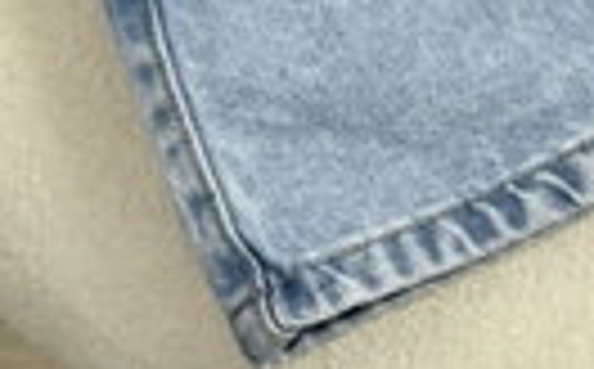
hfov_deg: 9.9
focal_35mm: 206
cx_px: 882
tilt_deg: -66.6
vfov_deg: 5.9
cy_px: -713
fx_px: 3329
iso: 80
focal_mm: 6.76
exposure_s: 1/100
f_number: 1.78
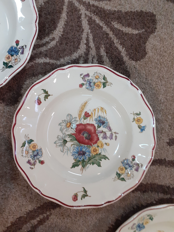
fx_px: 181
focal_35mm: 27
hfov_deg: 51.4
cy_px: 116
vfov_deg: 65.3
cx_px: 87
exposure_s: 1/50
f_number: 1.9
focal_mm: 3.6
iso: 160
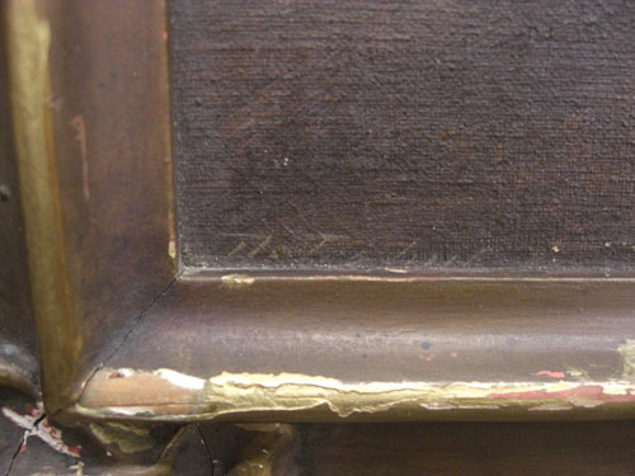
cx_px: 318
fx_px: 697
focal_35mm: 38
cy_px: 238
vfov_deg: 37.7
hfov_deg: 49.0
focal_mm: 7.9
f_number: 2.8
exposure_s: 1/50
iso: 800
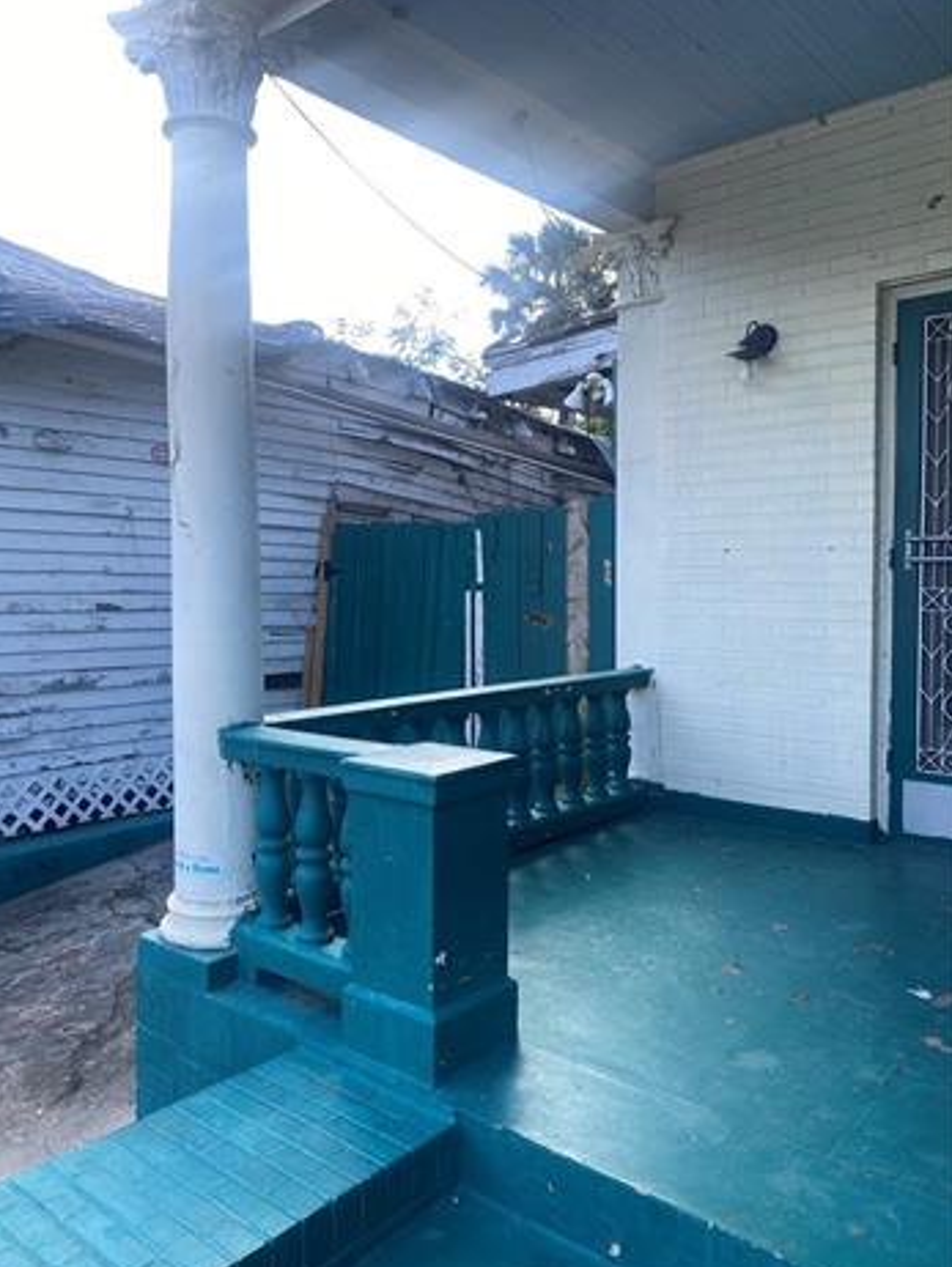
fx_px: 989
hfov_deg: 51.4
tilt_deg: -1.7
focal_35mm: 27
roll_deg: +0.7
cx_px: 469
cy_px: 625
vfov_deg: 65.3
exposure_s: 1/216
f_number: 1.8
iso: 32
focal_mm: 4.25
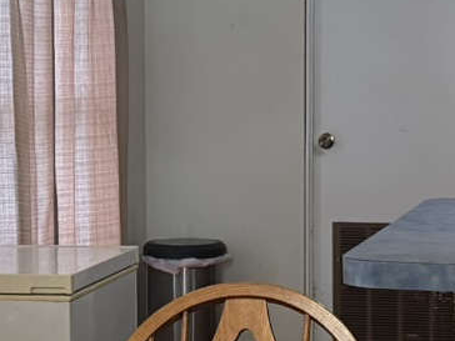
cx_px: 139
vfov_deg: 11.0
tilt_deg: -4.8
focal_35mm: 135
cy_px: 194
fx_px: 1774
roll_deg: +0.0
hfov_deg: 14.6
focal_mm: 6.76
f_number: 1.78
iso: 320
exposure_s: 1/60
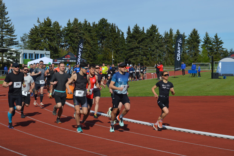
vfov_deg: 16.5
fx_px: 536
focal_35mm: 82
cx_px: 117
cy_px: 78
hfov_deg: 24.6
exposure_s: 1/320
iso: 100
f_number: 9
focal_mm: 55
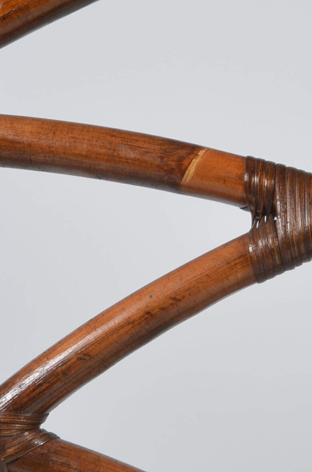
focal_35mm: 94
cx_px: 348
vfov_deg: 21.6
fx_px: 1228
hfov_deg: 14.1
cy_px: 345
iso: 100
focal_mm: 20
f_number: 11
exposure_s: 1/125
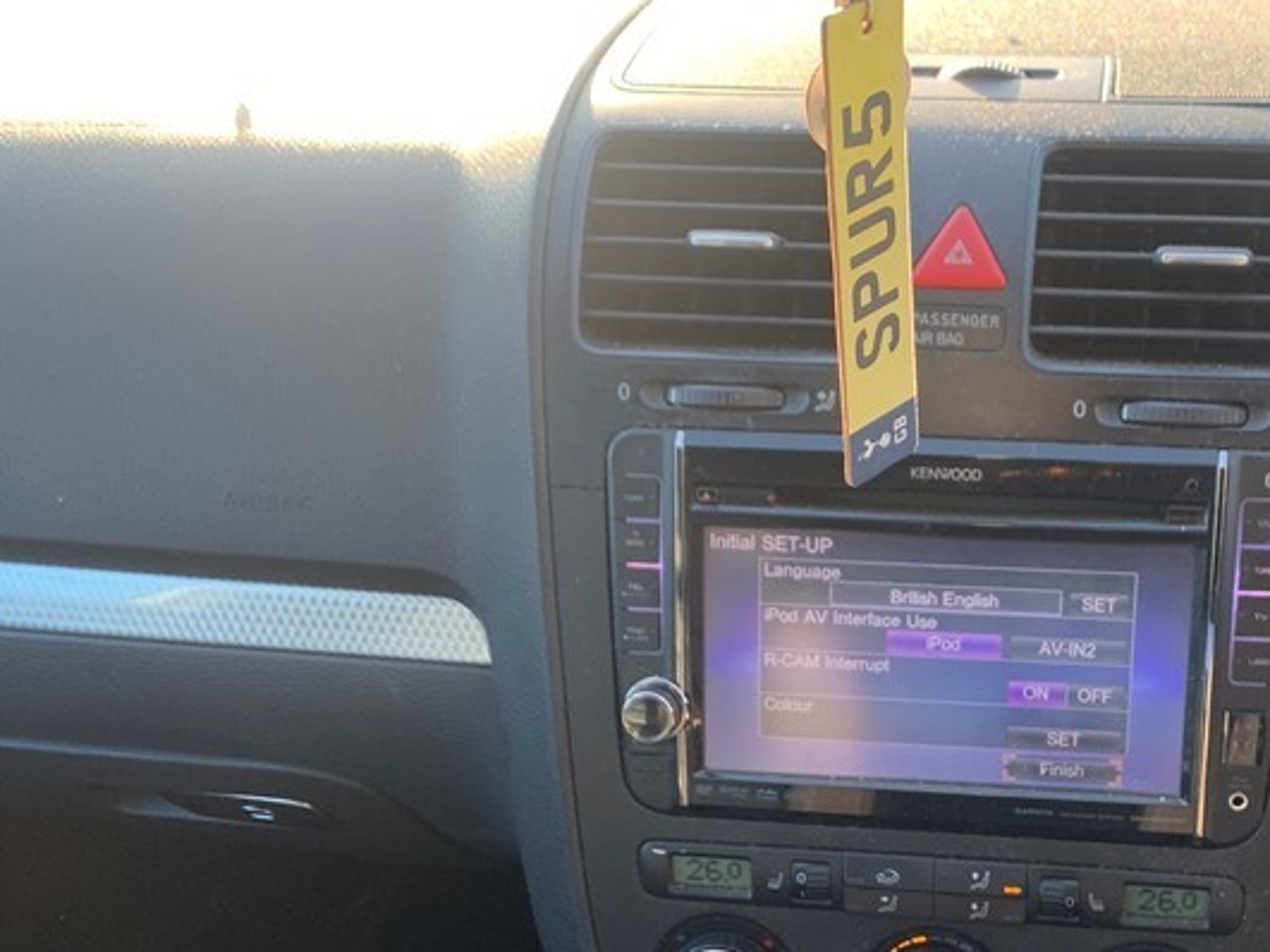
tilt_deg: -37.1
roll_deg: -1.3
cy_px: 703
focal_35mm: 49
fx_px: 1797
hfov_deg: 38.3
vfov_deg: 29.2
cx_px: 895
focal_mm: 4.25
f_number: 1.8
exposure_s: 1/122
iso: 50
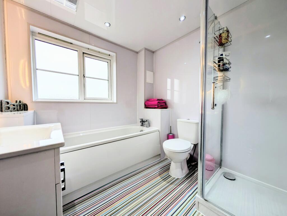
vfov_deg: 94.6
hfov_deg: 110.5
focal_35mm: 12
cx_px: 144
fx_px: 100
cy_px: 108
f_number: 1.7
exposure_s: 1/284
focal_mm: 2.02
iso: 45
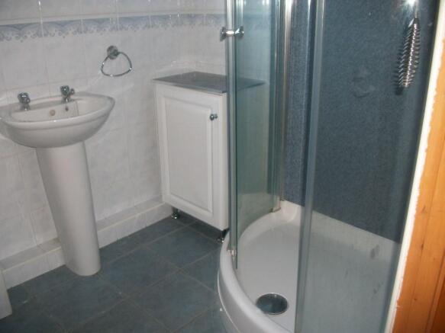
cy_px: 166
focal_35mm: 31
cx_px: 222
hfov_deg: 58.4
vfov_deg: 45.4
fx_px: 398
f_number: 2.9
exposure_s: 1/40
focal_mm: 5.7
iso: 150
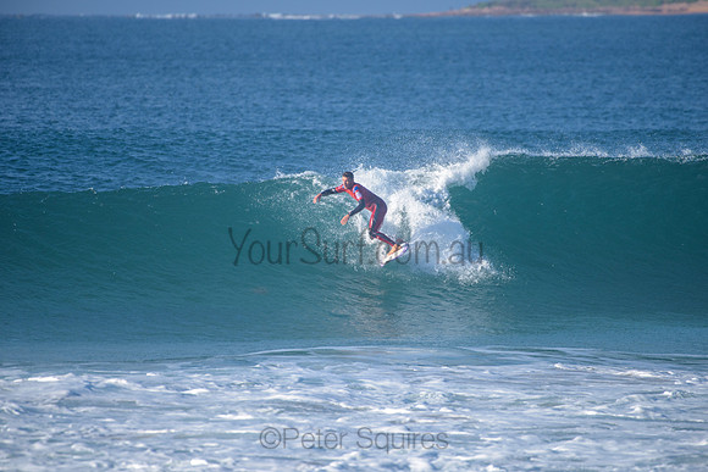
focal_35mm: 517
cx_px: 354
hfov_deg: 4.0
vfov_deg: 2.7
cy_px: 236
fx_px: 10177
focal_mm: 500
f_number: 5.6
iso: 320
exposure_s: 1/2000
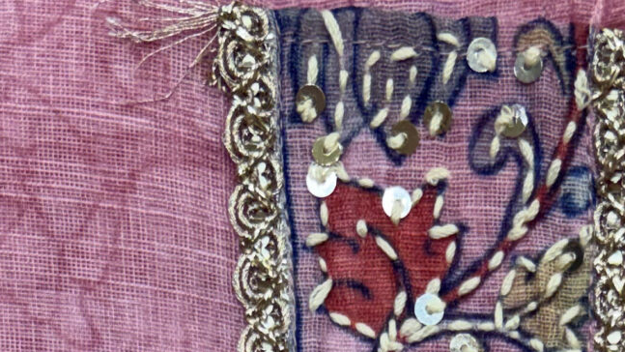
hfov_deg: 19.0
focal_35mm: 112
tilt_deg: -87.5
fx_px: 1856
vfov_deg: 8.5
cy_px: 1145
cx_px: 463
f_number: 1.6
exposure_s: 1/100
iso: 100
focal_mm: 5.96
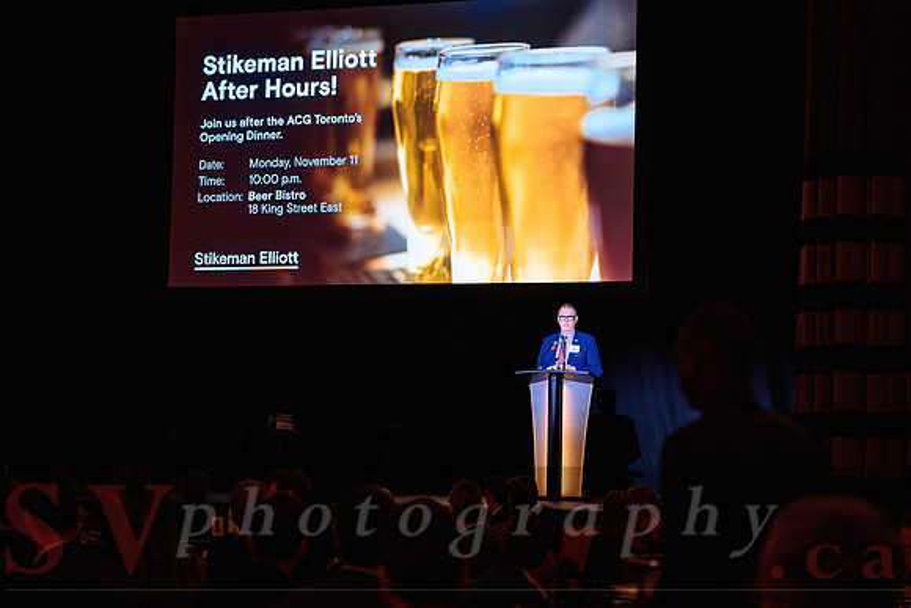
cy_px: 262
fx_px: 2018
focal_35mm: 80
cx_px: 519
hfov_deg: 25.4
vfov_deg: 17.1
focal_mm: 70
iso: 1600
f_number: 2.8
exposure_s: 1/100
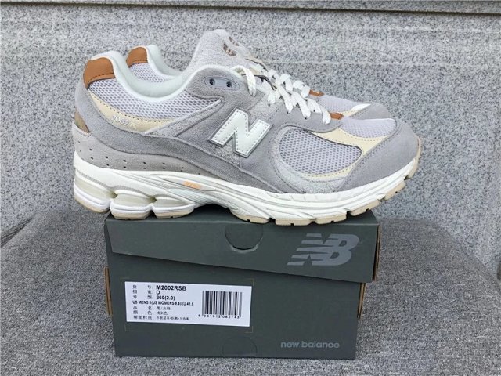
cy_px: 188
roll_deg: -0.9
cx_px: 250
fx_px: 449
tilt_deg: -19.8
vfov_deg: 45.4
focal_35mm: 31
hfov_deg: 58.4
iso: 25
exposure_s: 1/494
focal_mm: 3.3
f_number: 2.4
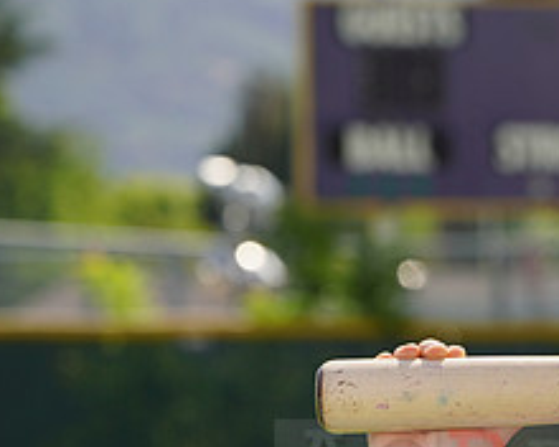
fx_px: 9232
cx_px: 701
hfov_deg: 3.5
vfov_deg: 2.8
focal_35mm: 558
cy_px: 452
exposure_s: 1/250
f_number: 9
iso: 100
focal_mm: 226
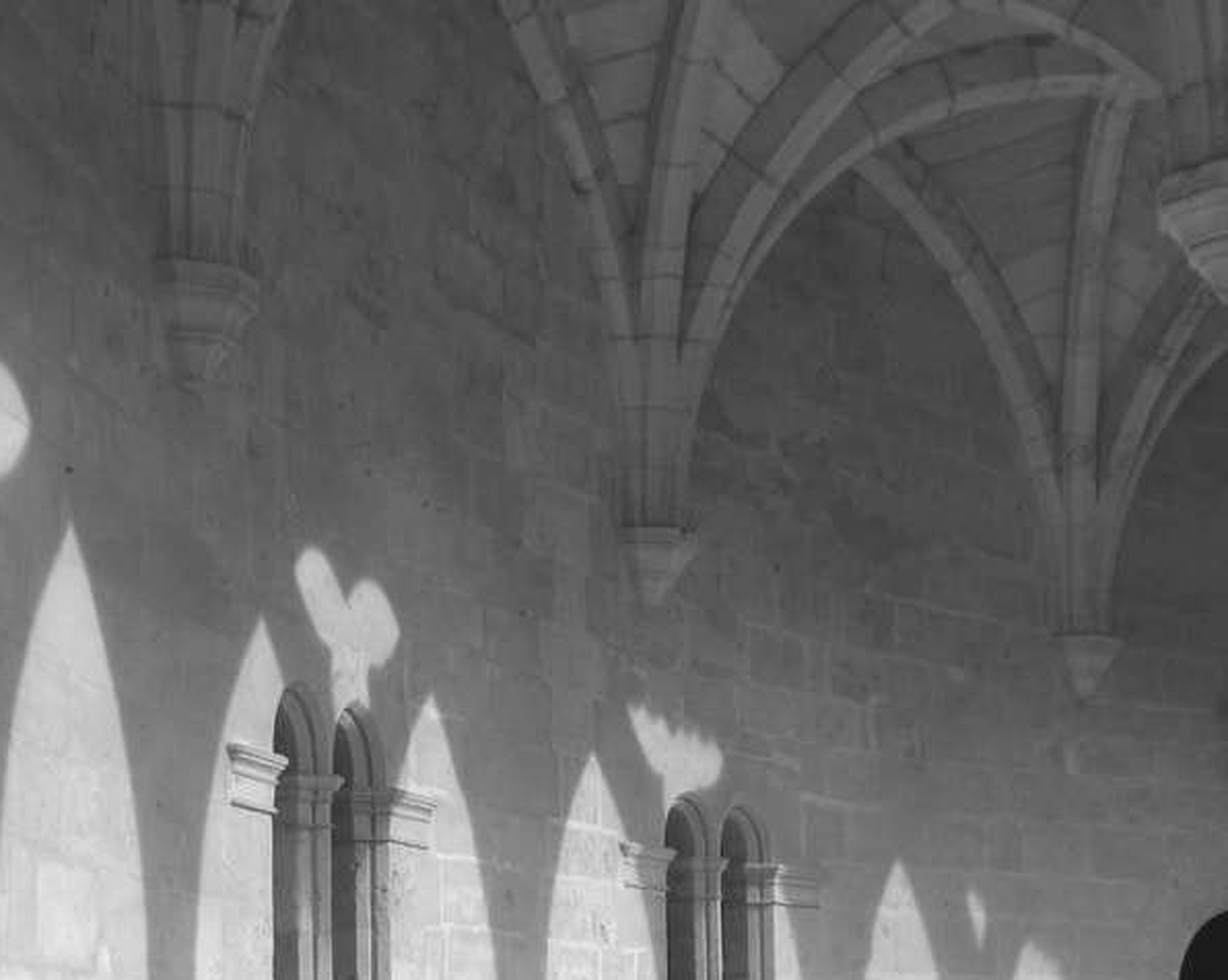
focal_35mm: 73
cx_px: 552
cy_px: 911
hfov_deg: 26.2
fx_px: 2637
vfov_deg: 20.6
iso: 200
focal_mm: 15
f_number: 7.1
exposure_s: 1/200
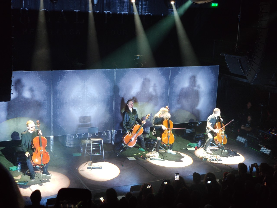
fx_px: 248
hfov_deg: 58.4
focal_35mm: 31
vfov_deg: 45.4
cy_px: 104
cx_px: 138
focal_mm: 6.22
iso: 997
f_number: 2.2
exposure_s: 1/33
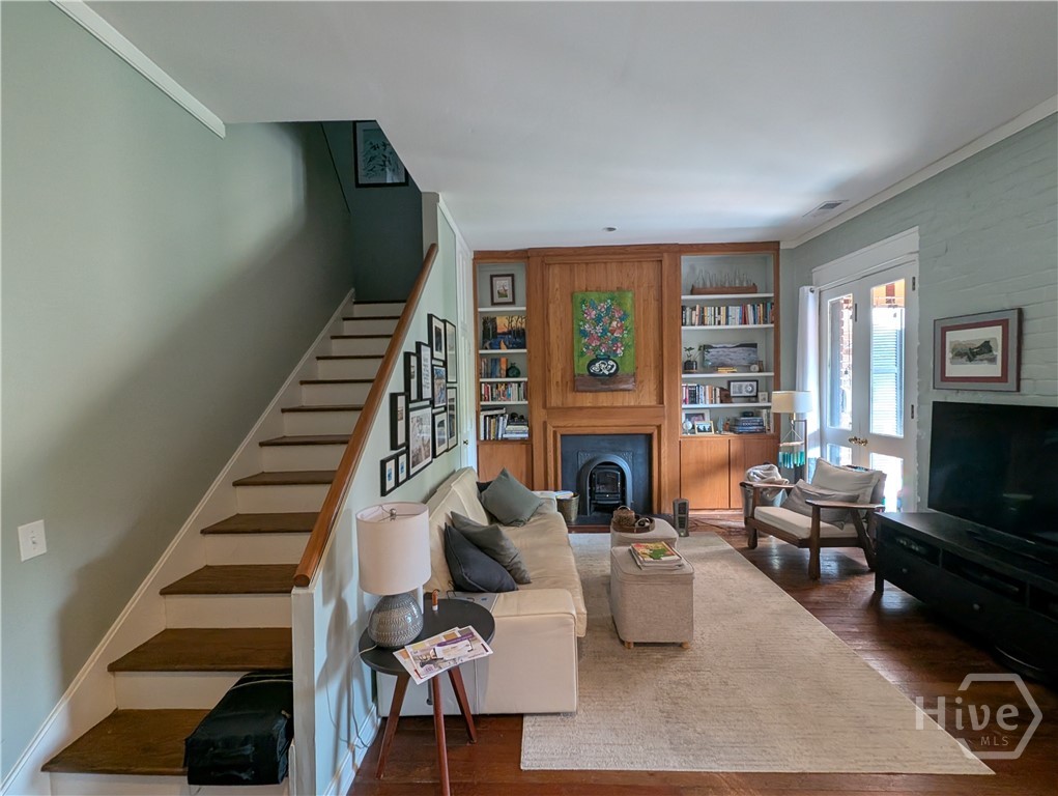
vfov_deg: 90.0
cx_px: 529
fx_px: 398
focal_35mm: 13
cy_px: 398
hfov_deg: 106.1
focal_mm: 1.95
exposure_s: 1/36.3
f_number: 2.2
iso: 199
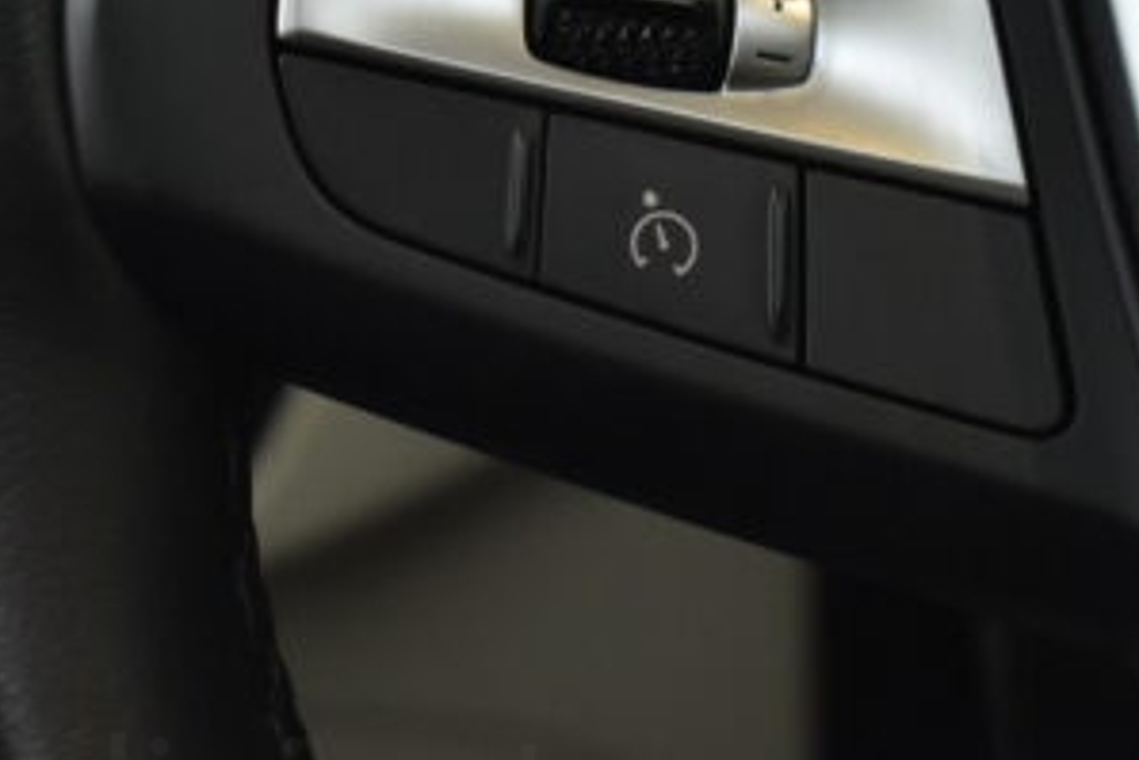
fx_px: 3672
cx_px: 581
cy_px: -32
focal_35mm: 116
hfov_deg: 17.6
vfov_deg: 11.7
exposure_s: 1/200
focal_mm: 30
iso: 1600
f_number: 4.2
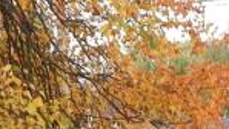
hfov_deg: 12.4
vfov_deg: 6.6
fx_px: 1045
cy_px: 350
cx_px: 194
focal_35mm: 172
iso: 125
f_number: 3
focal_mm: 4
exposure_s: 1/200
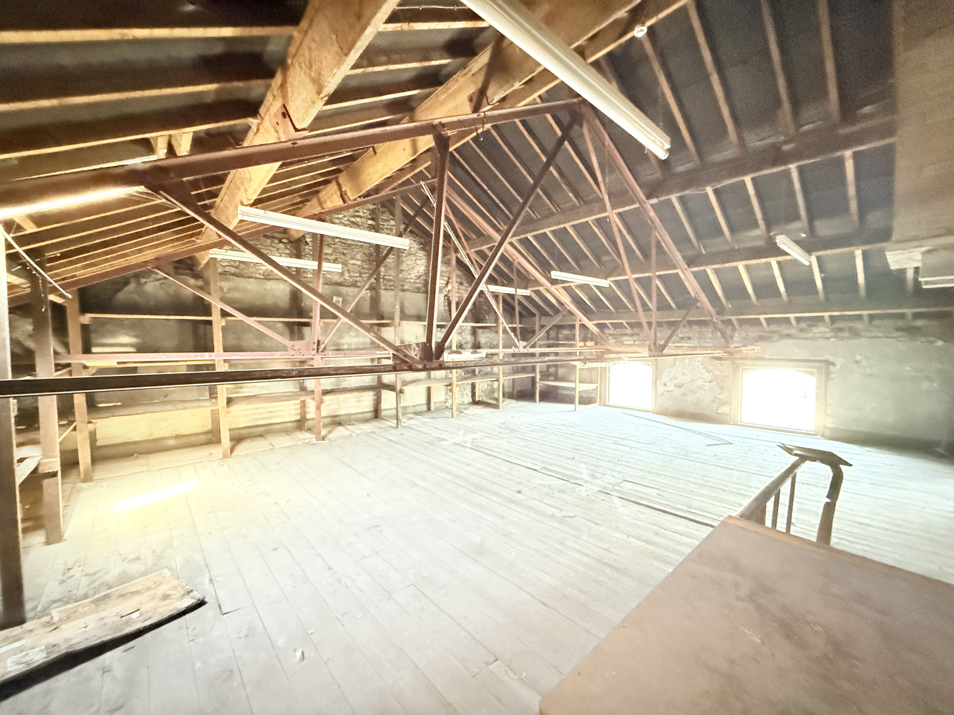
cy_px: 358
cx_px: 477
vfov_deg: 85.7
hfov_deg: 102.1
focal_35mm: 14
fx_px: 386
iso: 2500
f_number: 2.2
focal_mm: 2.22
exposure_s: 1/30
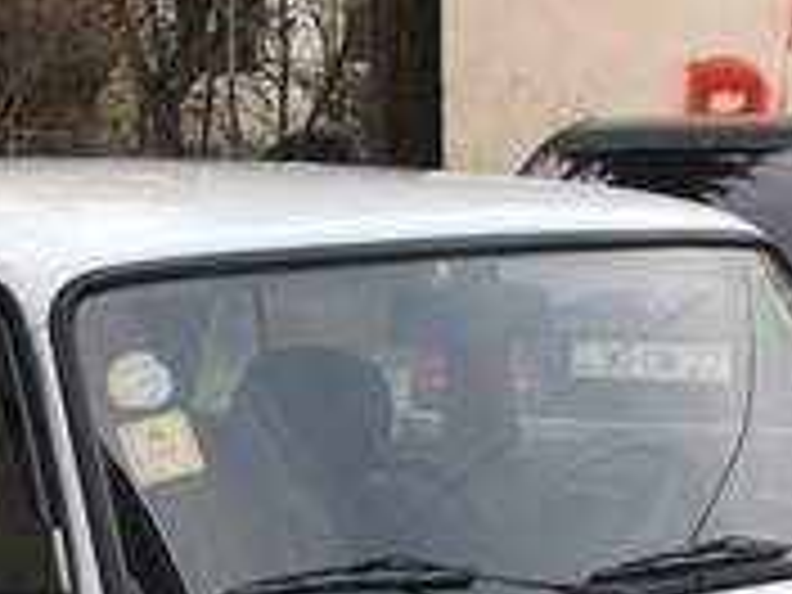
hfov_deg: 17.9
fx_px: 2494
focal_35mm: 109
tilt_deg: -15.8
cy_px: 785
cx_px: 153
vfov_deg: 13.1
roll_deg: +1.1
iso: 25
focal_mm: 4.15
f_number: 2.2
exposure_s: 1/680
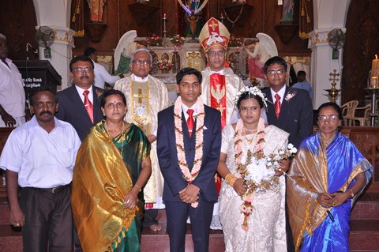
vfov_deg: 39.9
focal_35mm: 33
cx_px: 190
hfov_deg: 57.3
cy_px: 126
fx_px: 347
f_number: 5
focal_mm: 22
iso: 200
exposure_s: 1/125
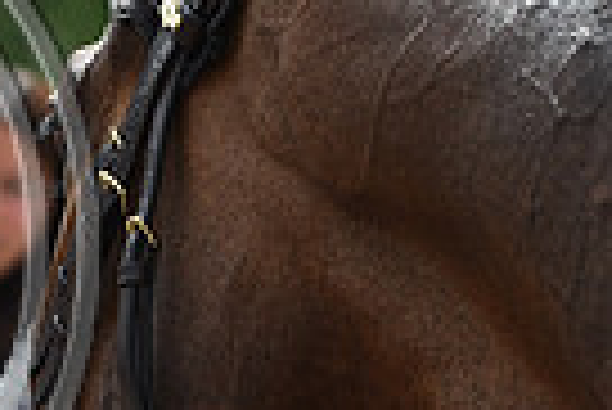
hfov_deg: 6.1
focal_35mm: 332
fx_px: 5650
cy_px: 185
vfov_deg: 4.2
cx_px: -414
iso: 200
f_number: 5
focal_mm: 78
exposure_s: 1/1000
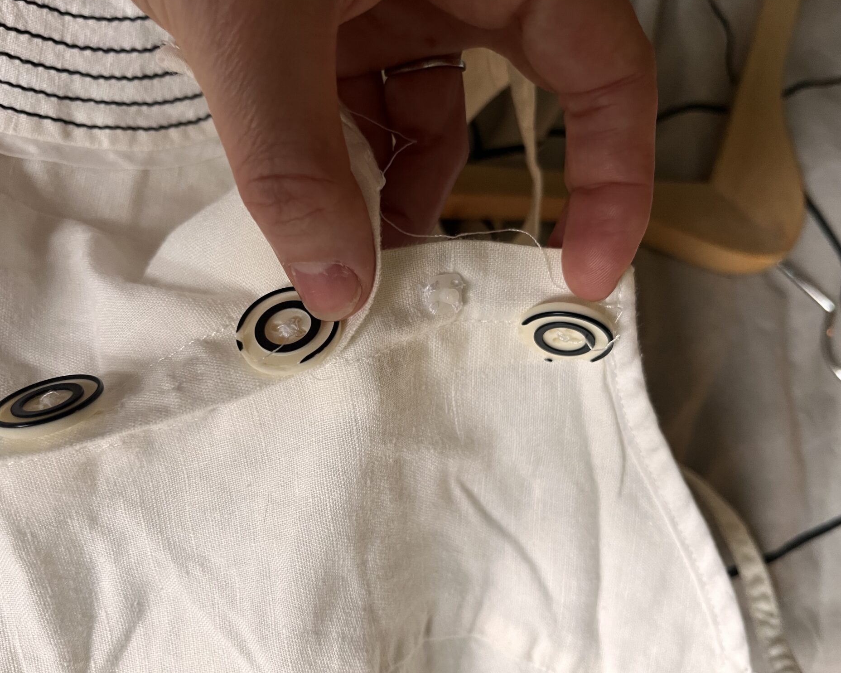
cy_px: 342
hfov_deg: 62.2
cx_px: 413
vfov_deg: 51.5
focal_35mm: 28
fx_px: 697
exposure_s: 1/60
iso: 160
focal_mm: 5.1
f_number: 1.6
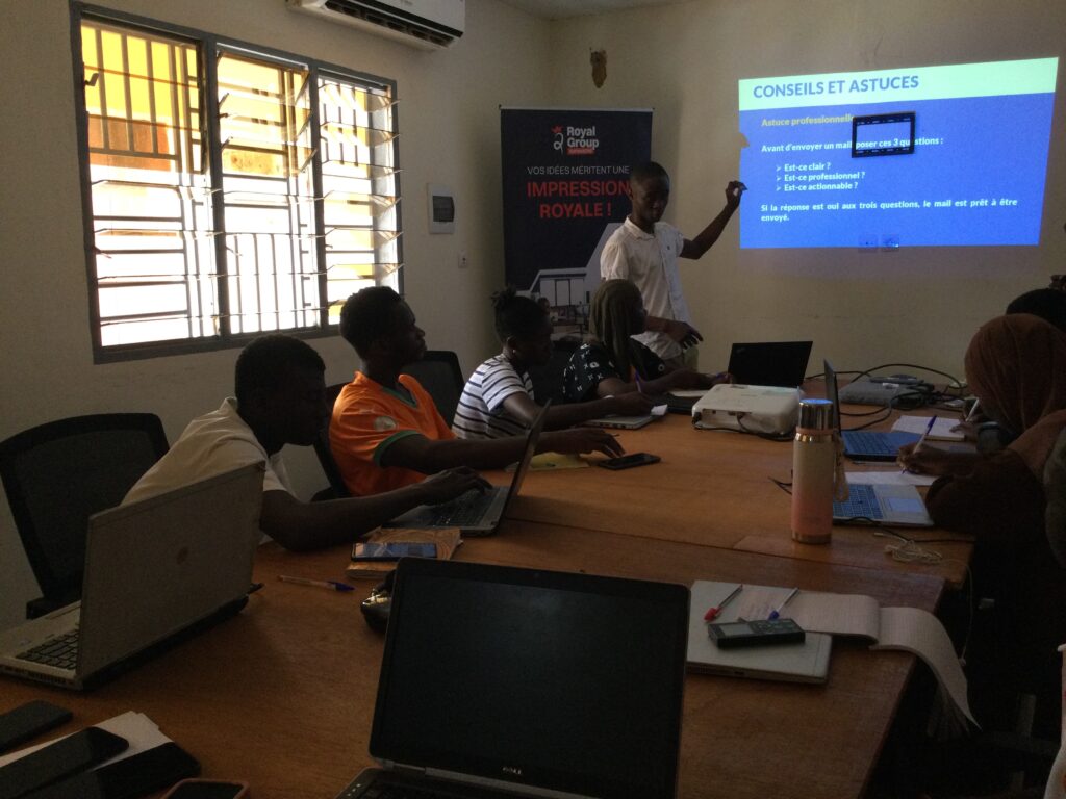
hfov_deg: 58.4
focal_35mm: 31
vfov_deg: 45.4
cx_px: 533
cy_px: 400
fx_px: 955
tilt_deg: -10.0
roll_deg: -1.0
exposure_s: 1/33
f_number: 2.4
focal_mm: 3.3
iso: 50
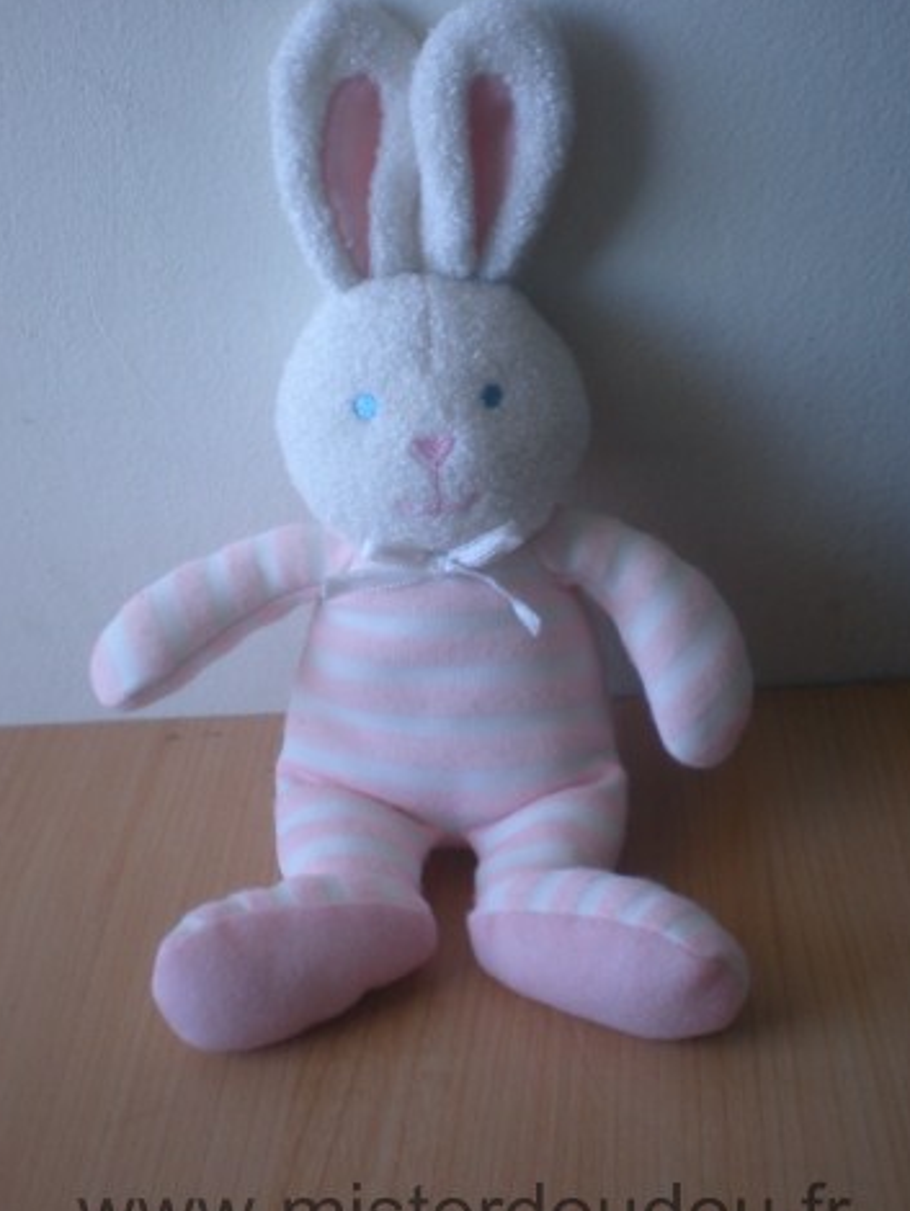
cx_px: 461
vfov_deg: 44.8
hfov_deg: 34.4
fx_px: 1471
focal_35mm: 42
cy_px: 595
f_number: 3.1
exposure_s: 1/56.5
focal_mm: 6.3
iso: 108
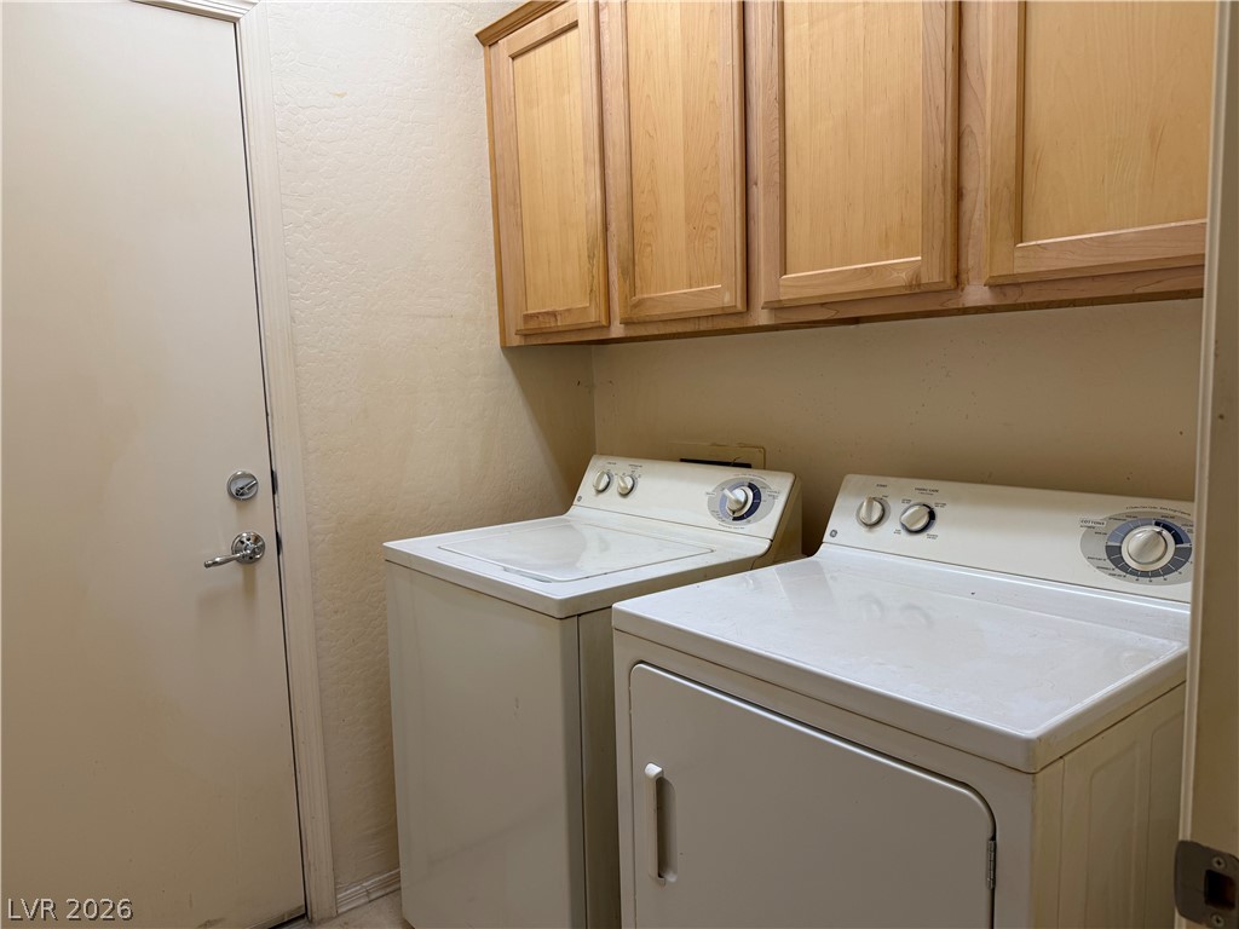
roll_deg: +1.8
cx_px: 620
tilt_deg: -6.8
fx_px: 859
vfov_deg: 56.8
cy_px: 464
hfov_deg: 71.6
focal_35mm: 24
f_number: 1.78
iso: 100
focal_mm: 6.76
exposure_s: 1/120
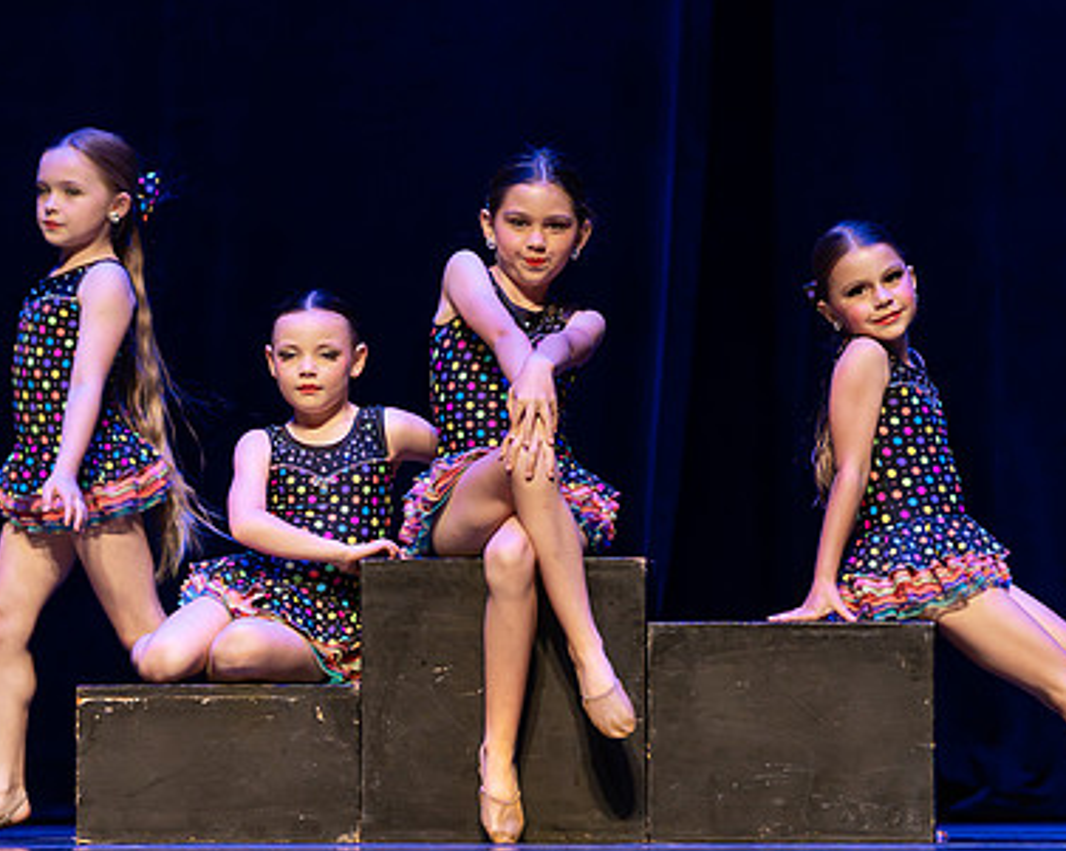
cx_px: 283
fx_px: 9300
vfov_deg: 5.2
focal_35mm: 295
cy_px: 565
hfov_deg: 6.6
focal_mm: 150
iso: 3200
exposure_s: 1/640
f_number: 2.8
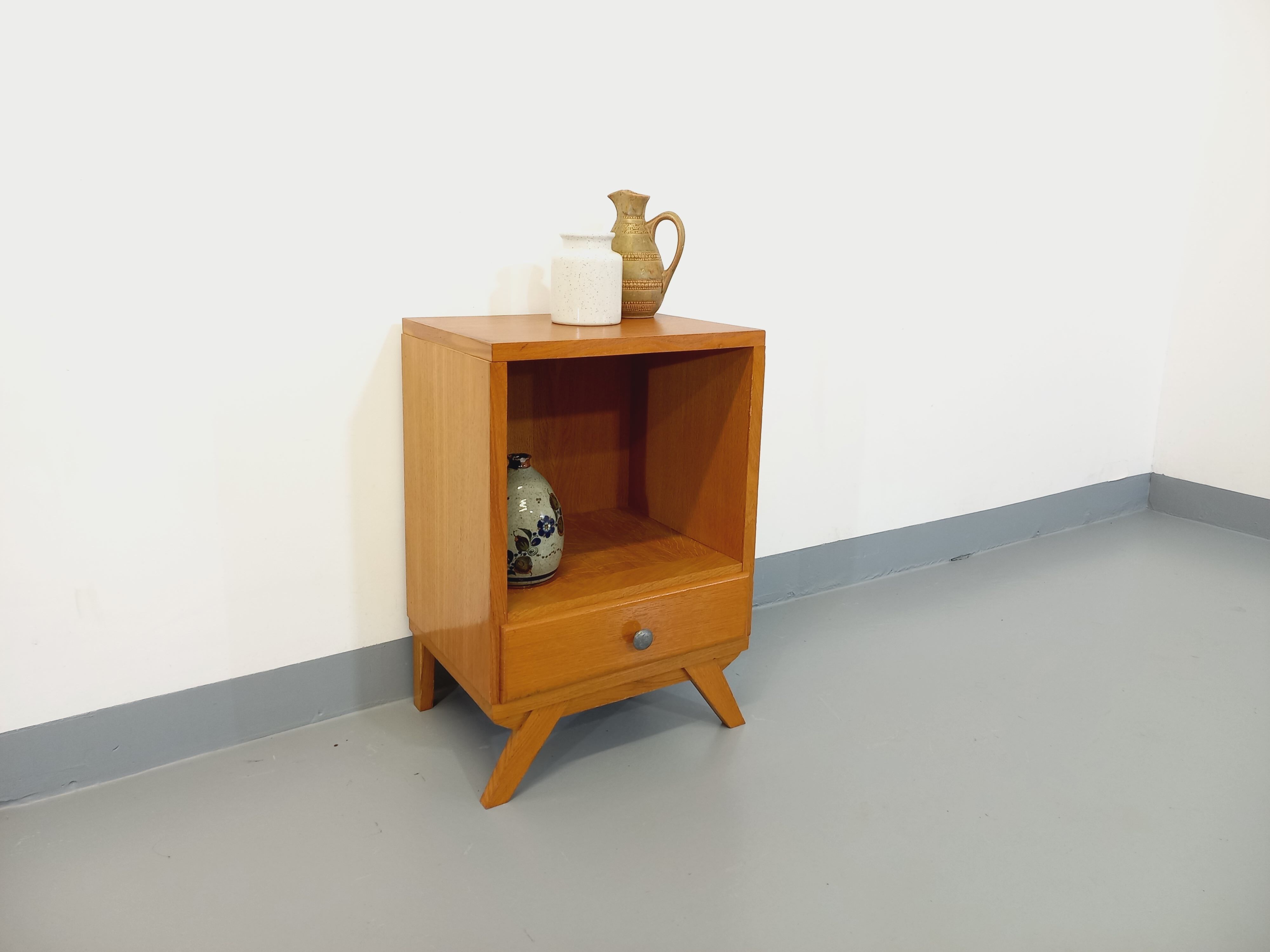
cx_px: 635
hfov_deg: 69.4
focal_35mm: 25
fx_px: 917
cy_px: 476
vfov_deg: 54.9
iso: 250
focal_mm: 4.65
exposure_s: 1/49
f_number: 1.8
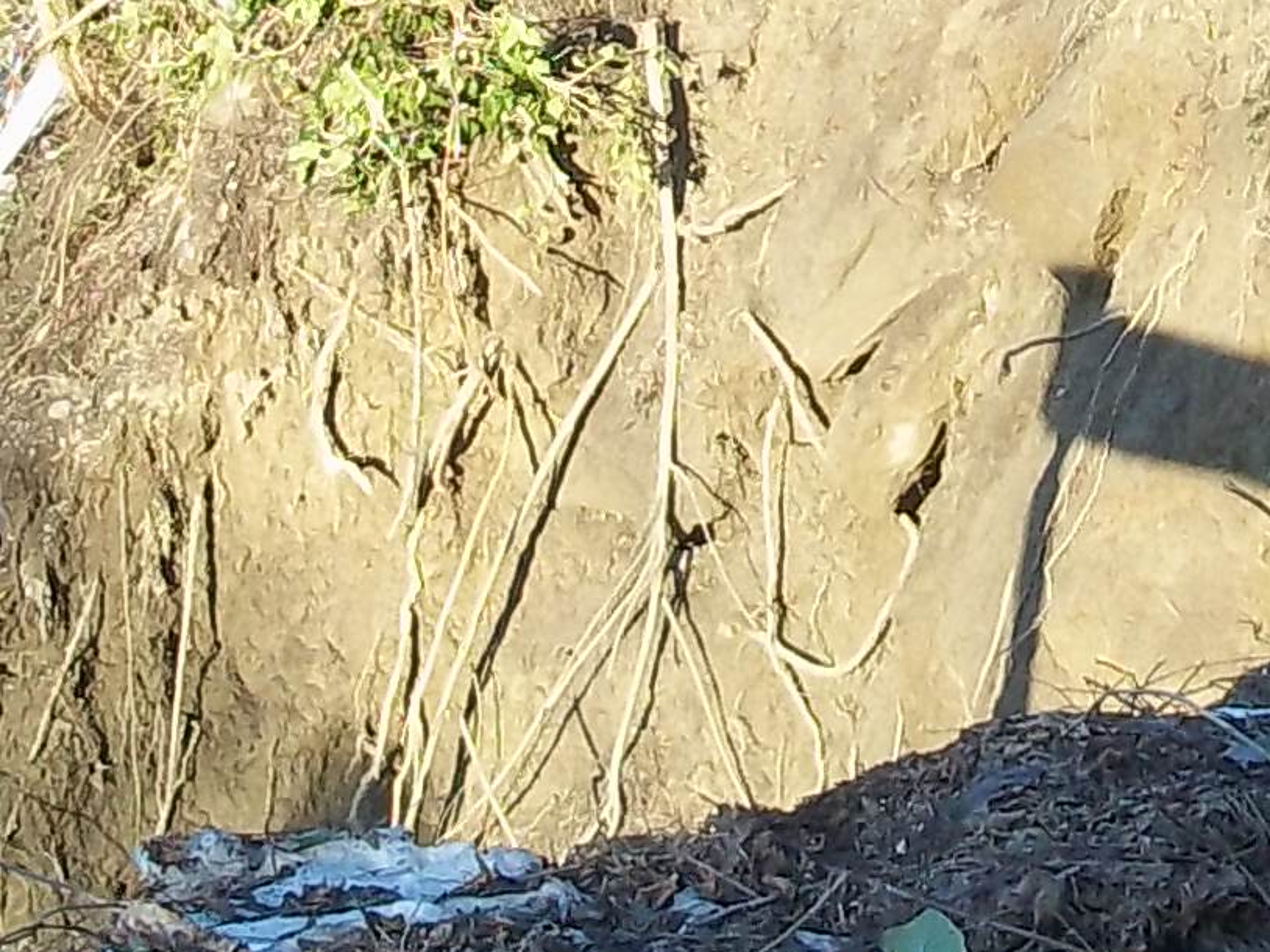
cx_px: 1098
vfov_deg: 8.2
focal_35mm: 177
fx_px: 6492
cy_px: -482
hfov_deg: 11.1
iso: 80
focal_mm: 6.5
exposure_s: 1/200
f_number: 3.1
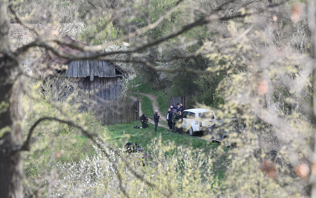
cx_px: 158
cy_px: 94
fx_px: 1765
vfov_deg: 6.4
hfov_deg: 10.2
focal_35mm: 205
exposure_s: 1/3200
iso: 800
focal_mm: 200
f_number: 4.5
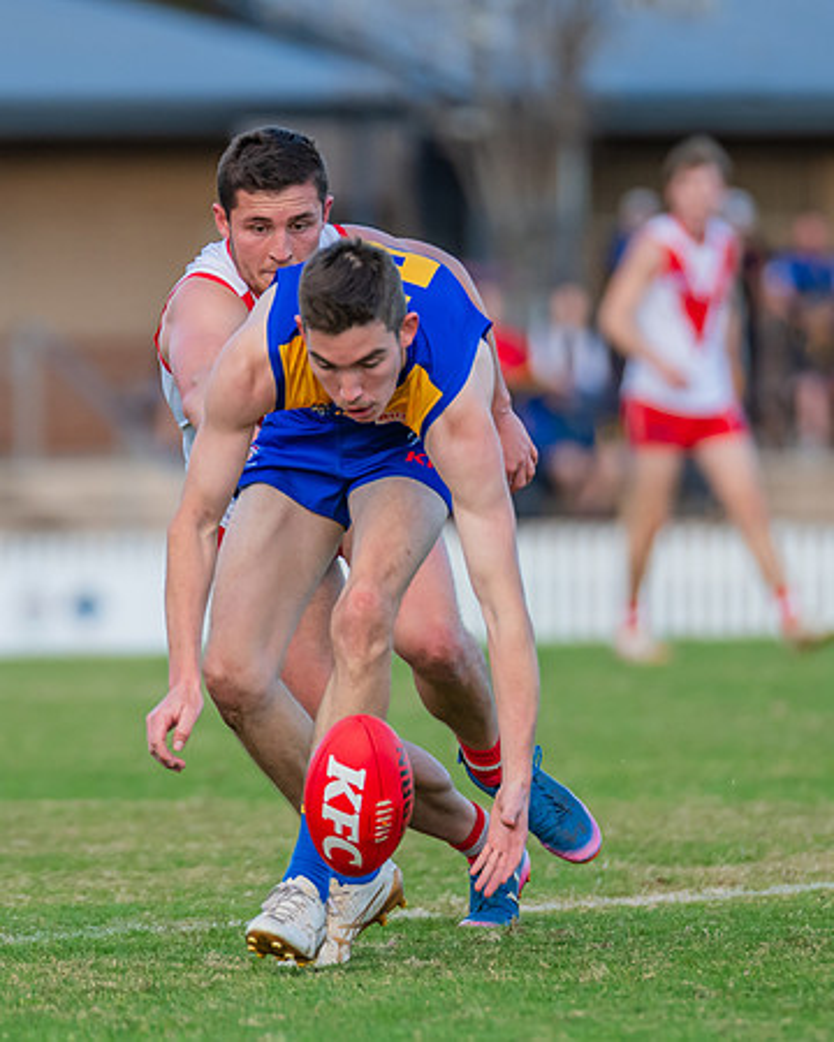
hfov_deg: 2.3
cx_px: 336
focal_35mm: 686
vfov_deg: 2.8
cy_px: 455
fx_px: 21164
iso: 800
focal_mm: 360
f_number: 4
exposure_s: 1/1250
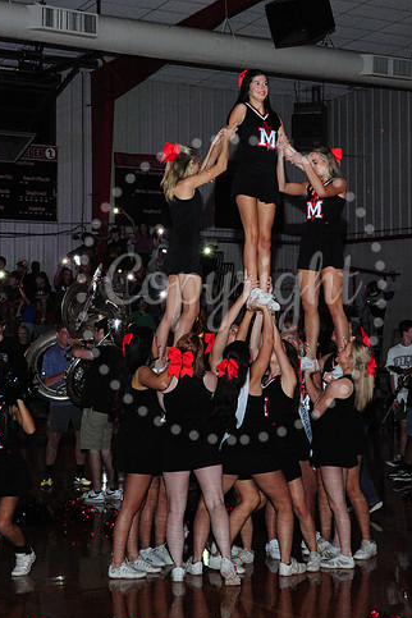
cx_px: 232
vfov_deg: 24.2
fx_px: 1442
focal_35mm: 84
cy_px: 288
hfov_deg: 16.3
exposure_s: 1/60
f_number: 5.6
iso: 6400
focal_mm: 70
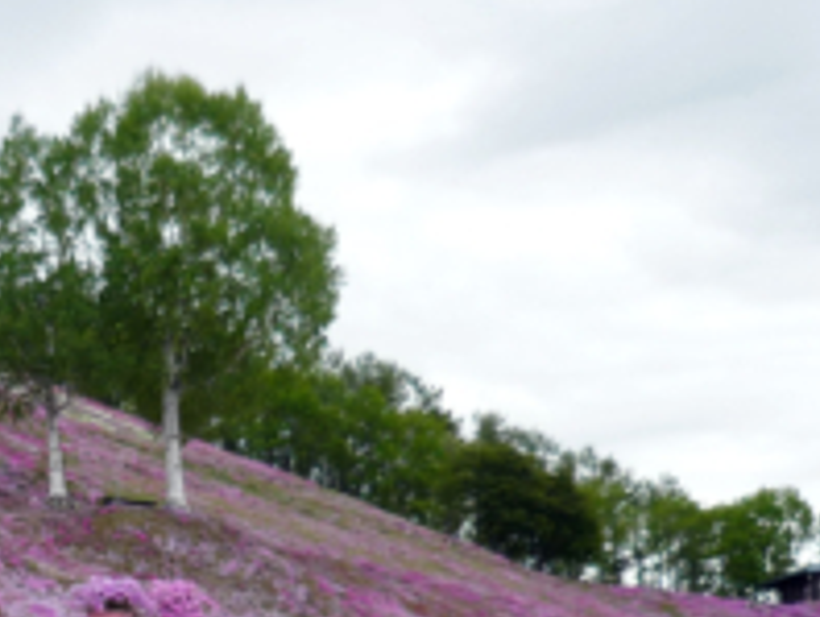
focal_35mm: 100
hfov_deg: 19.1
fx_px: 2372
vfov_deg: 14.4
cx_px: -4
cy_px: 729
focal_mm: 5.5
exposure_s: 1/400
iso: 100
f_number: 2.8
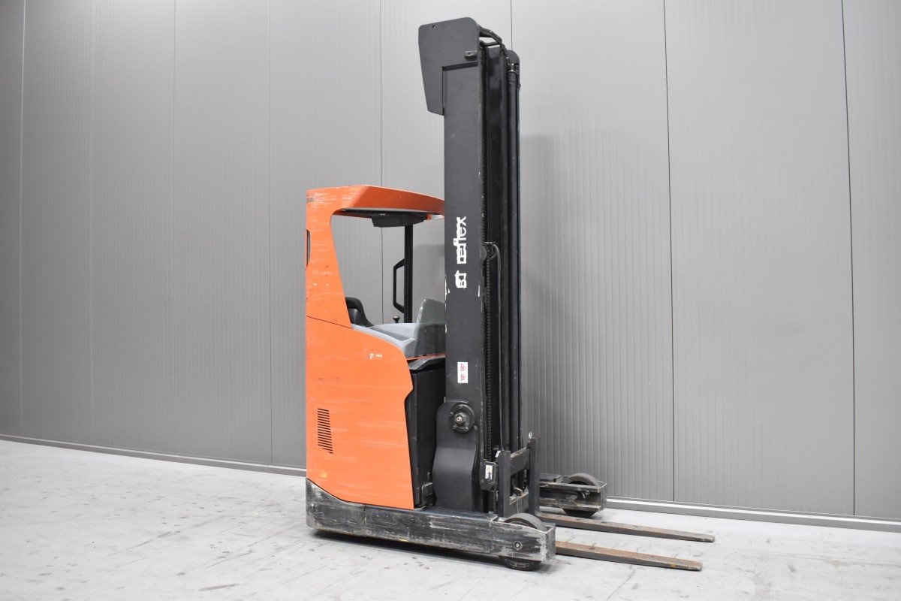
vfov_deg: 43.6
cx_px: 450
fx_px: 751
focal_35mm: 30
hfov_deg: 61.9
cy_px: 300
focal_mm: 20
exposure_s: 1/30
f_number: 4.5
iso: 1600
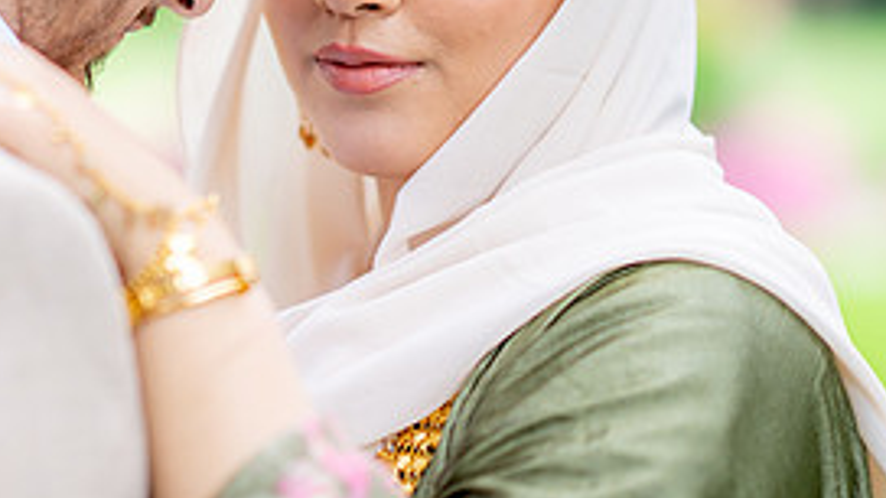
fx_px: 4464
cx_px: 59
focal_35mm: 190
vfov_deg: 6.4
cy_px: 96
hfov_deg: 11.3
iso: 100
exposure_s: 1/1000
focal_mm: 85
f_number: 1.4
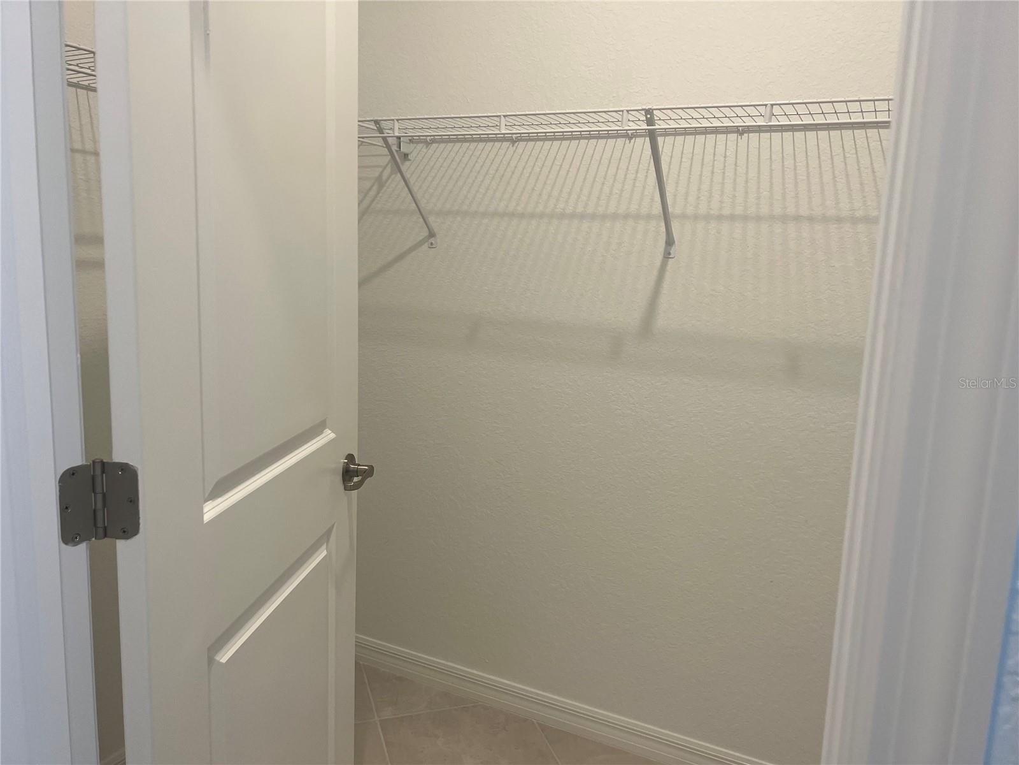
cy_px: 382
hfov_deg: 67.3
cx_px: 510
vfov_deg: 53.1
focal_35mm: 26
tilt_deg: -8.9
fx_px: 765
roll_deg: -2.2
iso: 100
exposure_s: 1/120
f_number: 1.5
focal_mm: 5.7
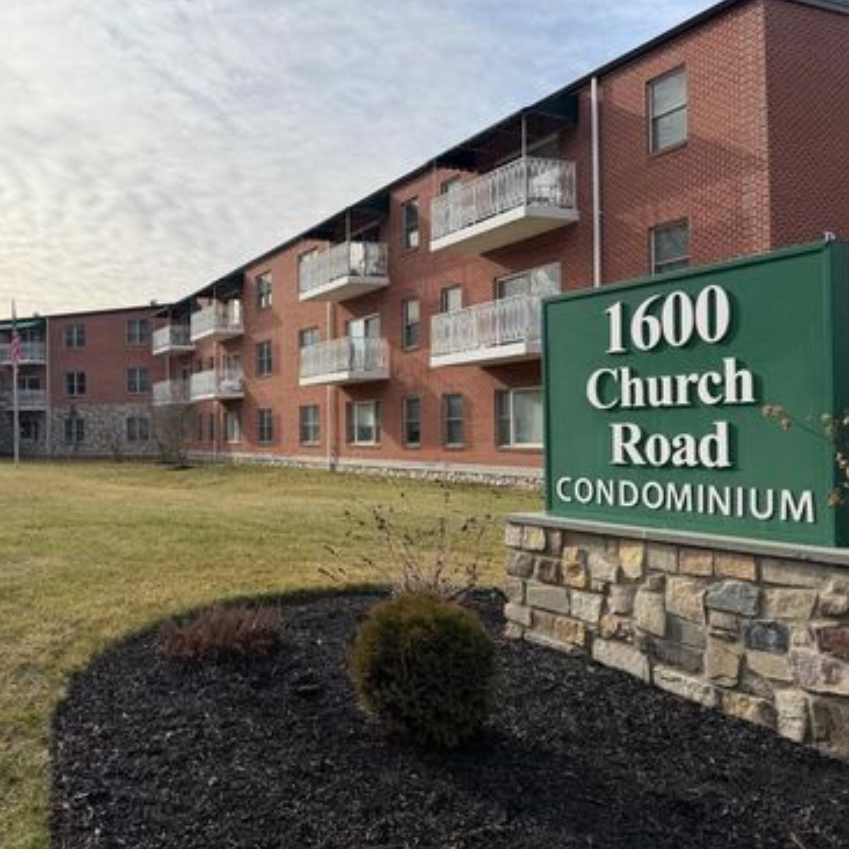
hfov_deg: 54.4
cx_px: 276
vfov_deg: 55.6
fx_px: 805
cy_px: 421
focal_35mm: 29
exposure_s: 1/6173
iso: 100
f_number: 1.78
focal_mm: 6.76
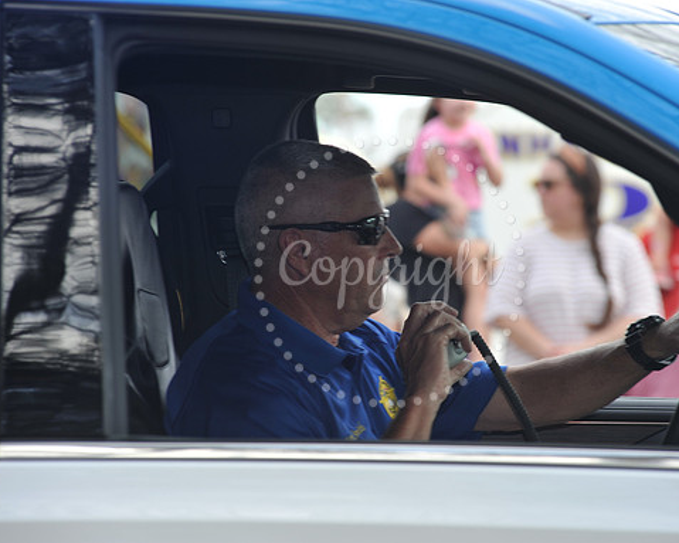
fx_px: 4561
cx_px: 390
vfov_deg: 6.8
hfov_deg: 8.5
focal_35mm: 227
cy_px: 271
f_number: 8
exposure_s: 1/100
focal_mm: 200
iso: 200
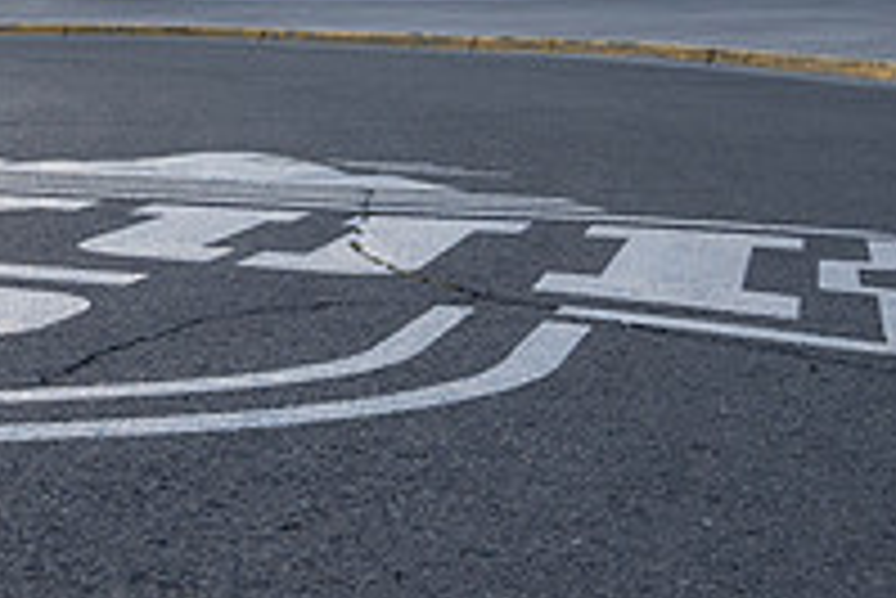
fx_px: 1843
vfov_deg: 17.9
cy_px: -34
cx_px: 36
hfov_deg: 26.1
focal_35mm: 74
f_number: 6.3
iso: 250
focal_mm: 24
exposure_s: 1/320
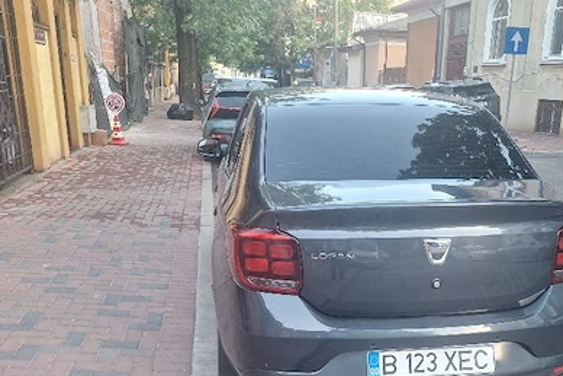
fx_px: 579
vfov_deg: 35.2
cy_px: 280
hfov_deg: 51.2
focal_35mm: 37
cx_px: 358
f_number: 1.8
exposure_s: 1/50
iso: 160
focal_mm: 5.54
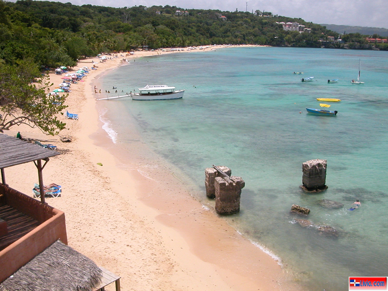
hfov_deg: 50.1
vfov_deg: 38.7
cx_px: 194
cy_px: 146
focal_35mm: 37
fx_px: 415
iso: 100
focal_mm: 5.6
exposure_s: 1/2315
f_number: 2.7
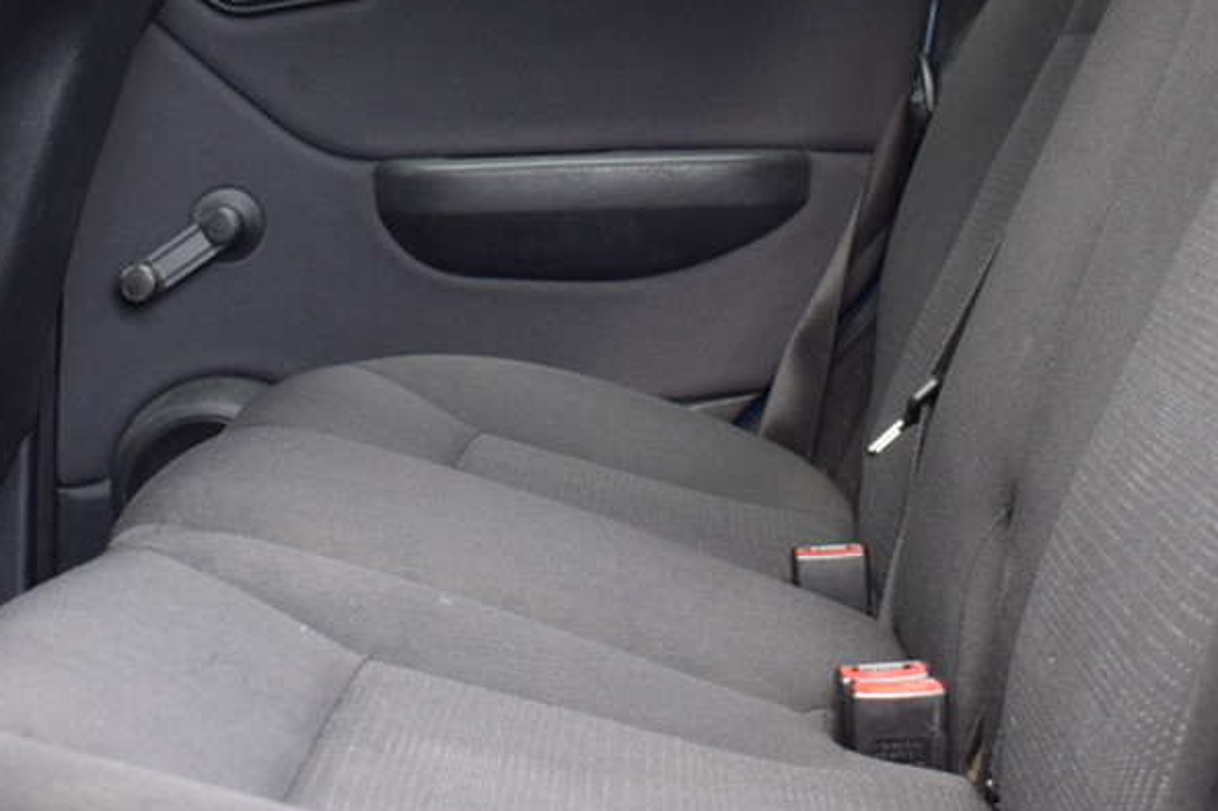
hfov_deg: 28.5
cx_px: 621
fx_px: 2401
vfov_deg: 19.0
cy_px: 166
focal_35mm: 71
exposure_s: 1/80
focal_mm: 20
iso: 400
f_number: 4.5
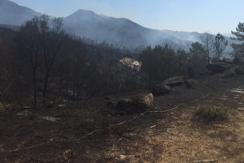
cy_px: 66
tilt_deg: -4.2
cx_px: 123
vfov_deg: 38.7
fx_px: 230
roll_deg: +1.1
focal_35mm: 34
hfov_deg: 55.8
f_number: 2.2
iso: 32
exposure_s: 1/2083
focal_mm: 4.15
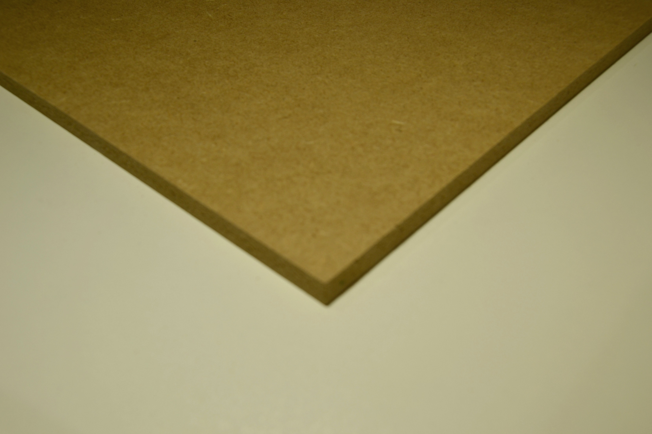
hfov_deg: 51.3
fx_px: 679
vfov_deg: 35.5
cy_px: 217
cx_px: 326
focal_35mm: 38
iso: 100
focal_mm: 25
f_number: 7.1
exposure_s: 1/160
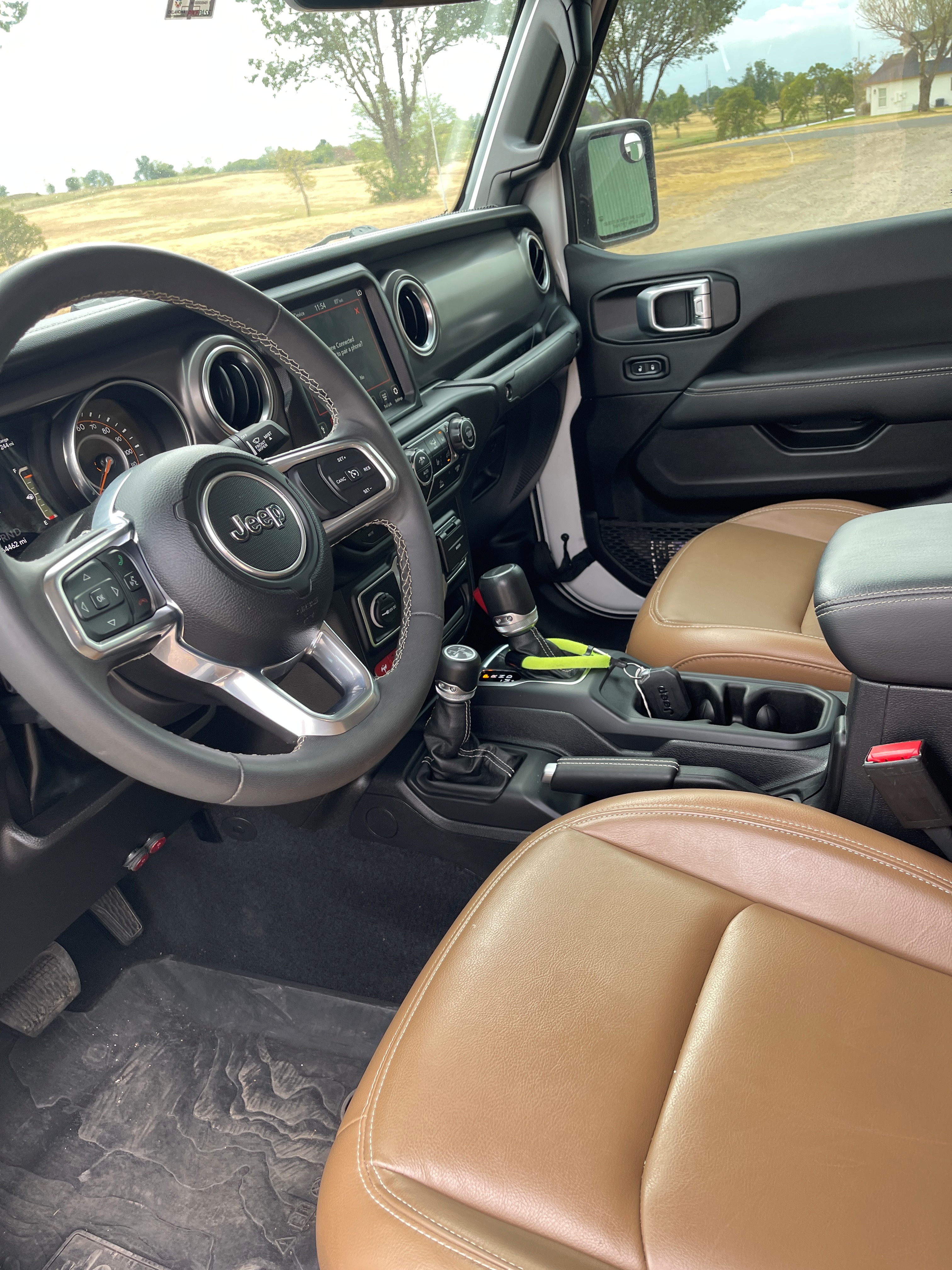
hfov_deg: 54.9
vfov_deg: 69.4
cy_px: 635
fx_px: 917
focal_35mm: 25
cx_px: 476
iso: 40
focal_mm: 5.1
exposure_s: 1/121
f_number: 1.6
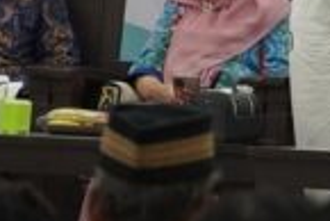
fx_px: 5872
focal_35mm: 640
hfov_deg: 3.2
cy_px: -182
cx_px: 398
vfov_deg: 2.1
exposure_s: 1/160
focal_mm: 124
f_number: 6.3
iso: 4000
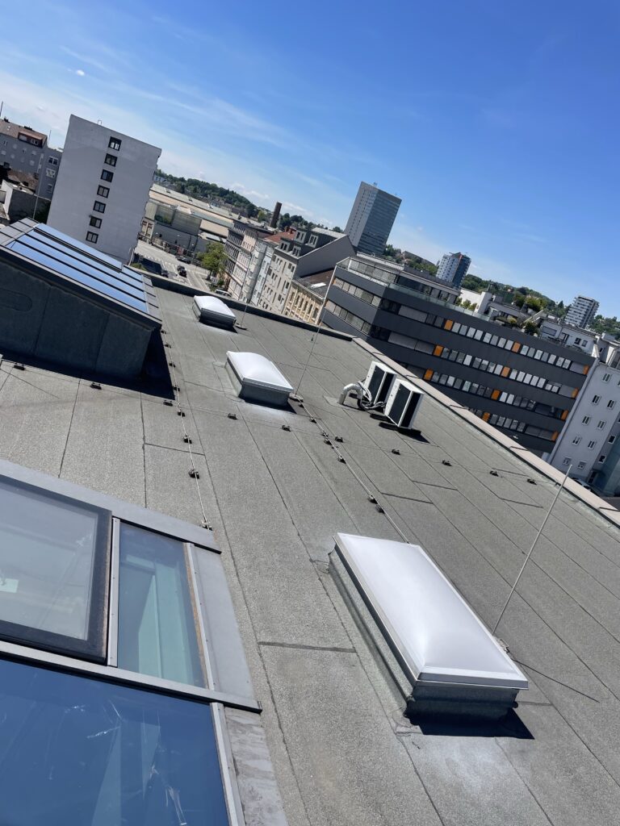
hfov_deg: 53.1
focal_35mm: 26
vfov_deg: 67.3
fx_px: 621
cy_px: 413
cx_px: 310
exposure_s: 1/3861
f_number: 1.6
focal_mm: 4.2
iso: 32
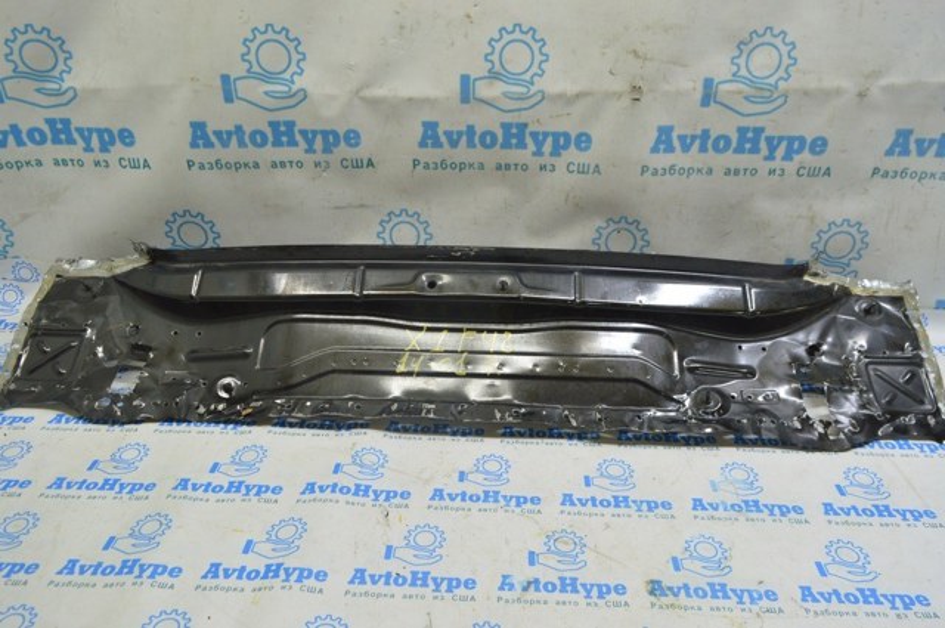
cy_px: 314
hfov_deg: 67.4
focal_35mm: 27
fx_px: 708
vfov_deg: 47.8
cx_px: 472
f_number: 5.6
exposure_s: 1/20
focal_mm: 18
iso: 400
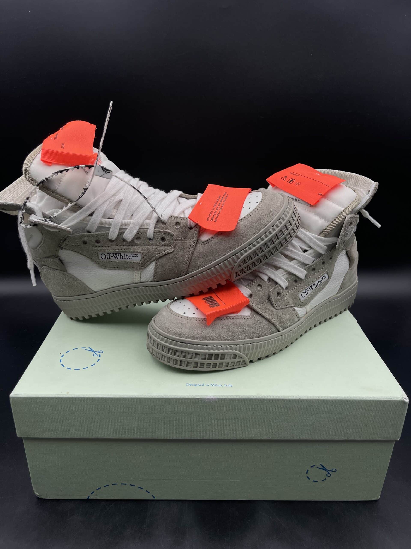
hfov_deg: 54.9
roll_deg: -1.4
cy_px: 274
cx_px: 206
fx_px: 396
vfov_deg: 69.4
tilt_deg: -22.0
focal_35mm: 25
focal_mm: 5.1
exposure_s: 1/1618
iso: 50
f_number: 1.6
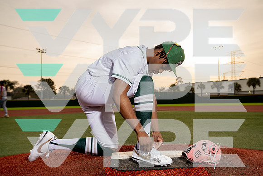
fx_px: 285
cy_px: 88
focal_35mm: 39
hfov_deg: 49.5
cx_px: 132
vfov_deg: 34.2
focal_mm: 39
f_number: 5.6
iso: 250
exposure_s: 1/250
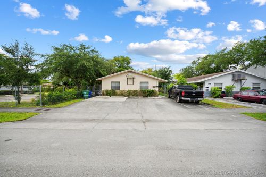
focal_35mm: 14
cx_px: 133
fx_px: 103
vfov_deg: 81.2
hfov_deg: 104.3
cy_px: 88
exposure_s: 1/320
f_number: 11
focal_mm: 14
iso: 320
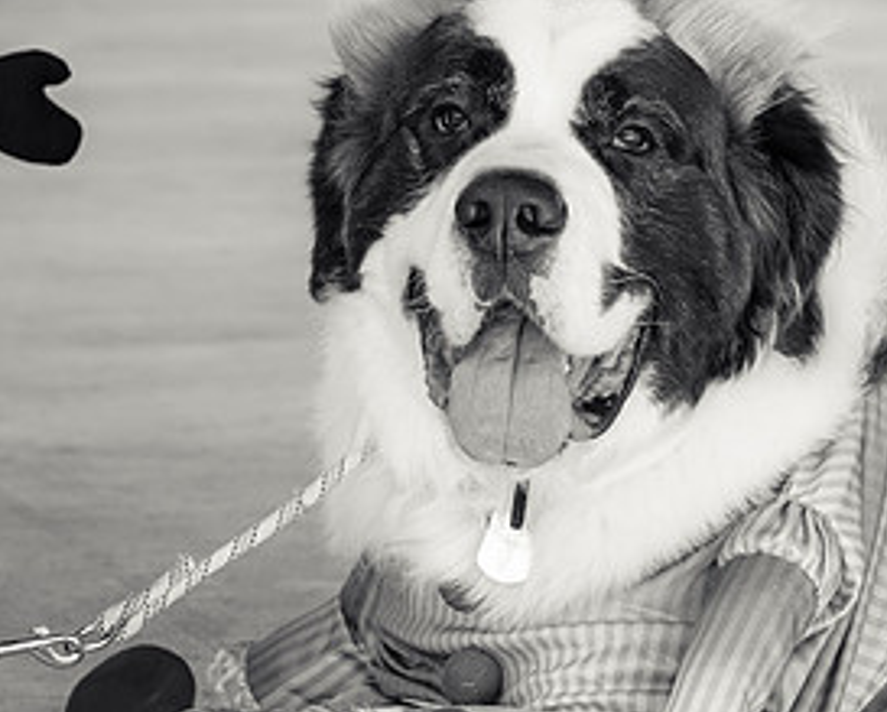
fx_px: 6281
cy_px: 385
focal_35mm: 239
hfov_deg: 8.1
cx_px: 624
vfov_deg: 6.5
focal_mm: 120
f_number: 7.1
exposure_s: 1/80
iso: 80
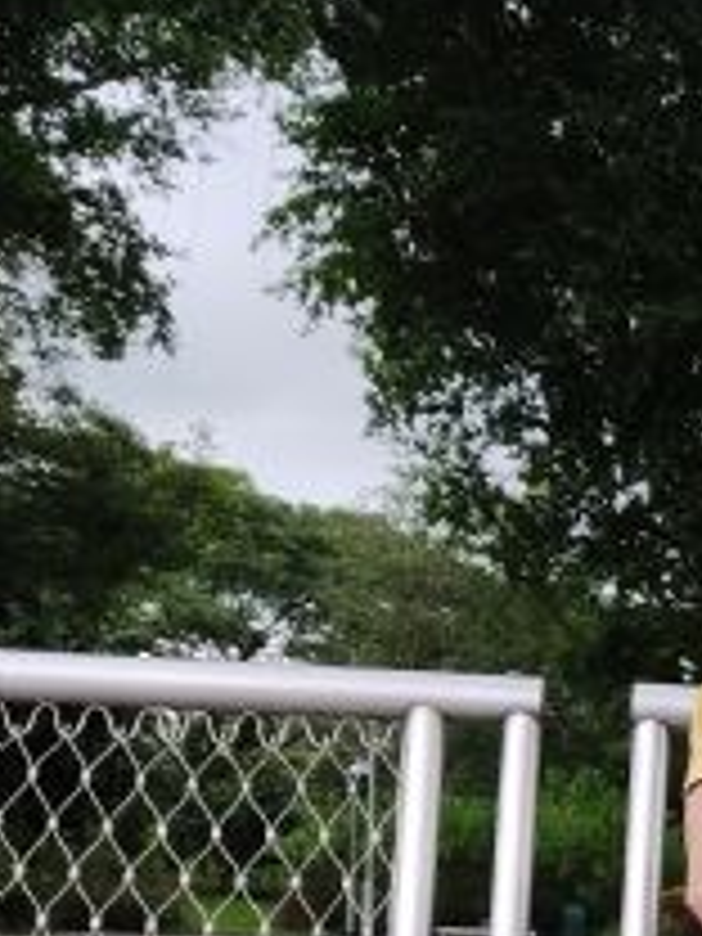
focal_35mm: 75
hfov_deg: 17.8
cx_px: 1008
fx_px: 2028
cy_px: 932
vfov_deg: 24.8
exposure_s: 1/100
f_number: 1.79
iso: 124
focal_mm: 4.74
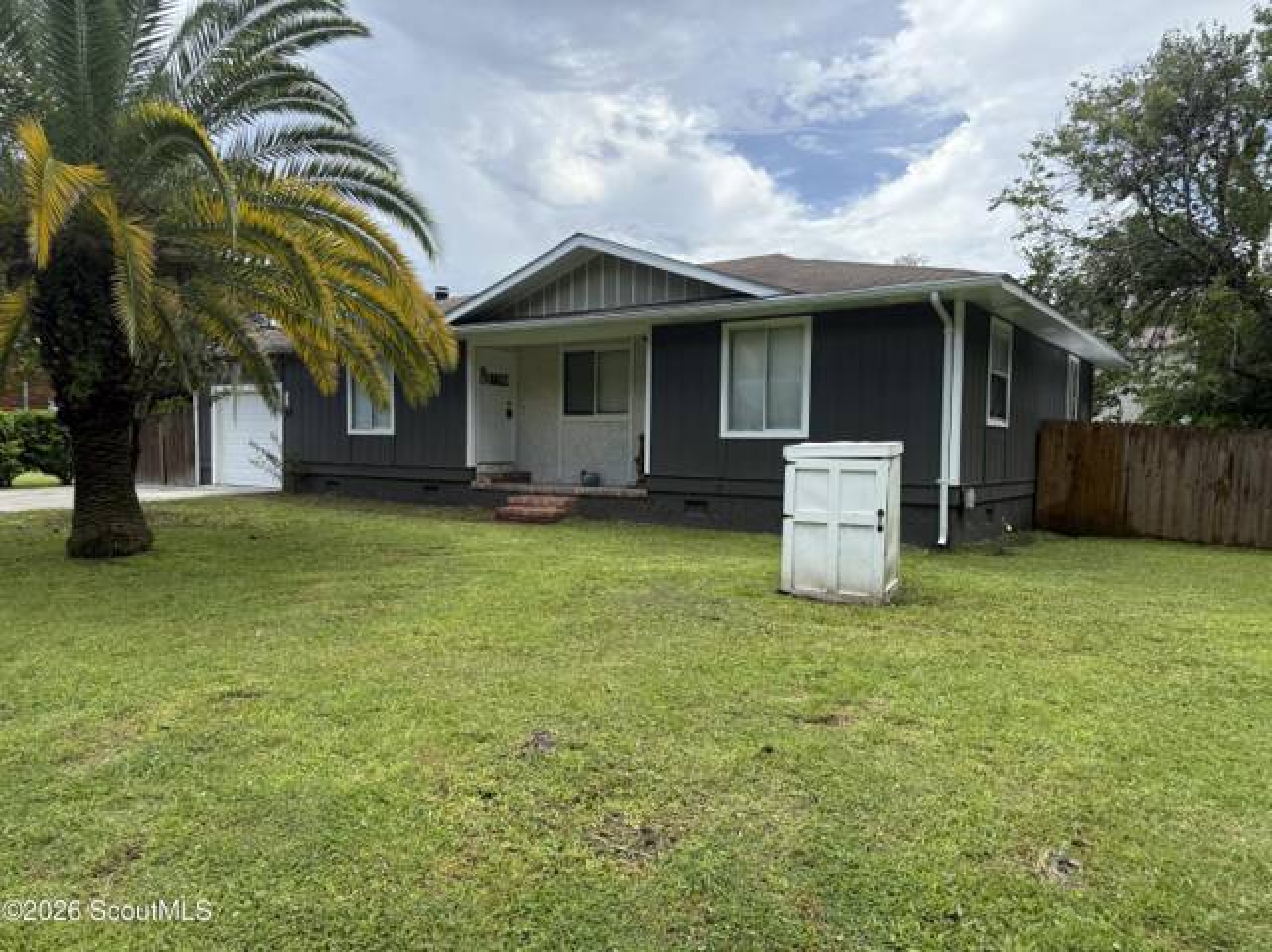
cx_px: 636
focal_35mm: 24
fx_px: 881
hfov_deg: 71.6
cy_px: 476
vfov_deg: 56.8
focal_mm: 6.76
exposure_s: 1/3145
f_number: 1.78
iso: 100
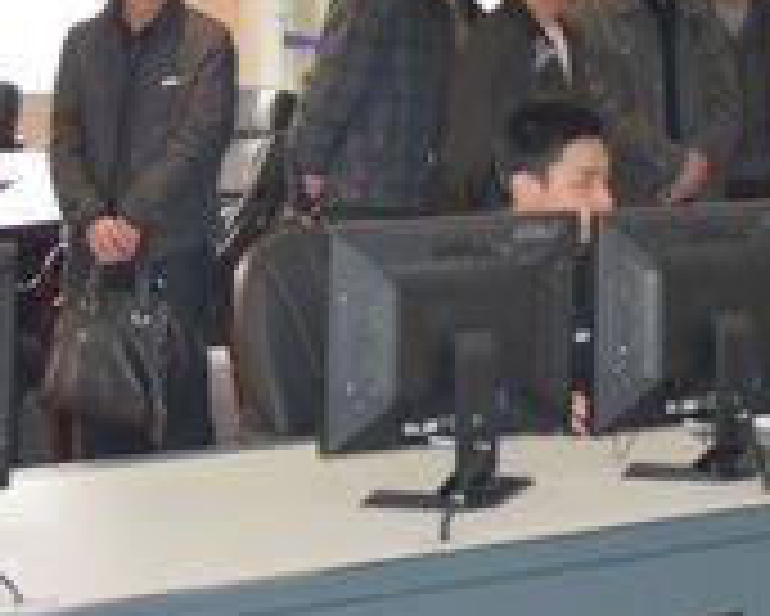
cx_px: 428
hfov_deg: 17.9
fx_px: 2440
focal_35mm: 107
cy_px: 43
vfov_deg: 14.2
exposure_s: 1/30
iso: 200
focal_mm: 26
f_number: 3.8
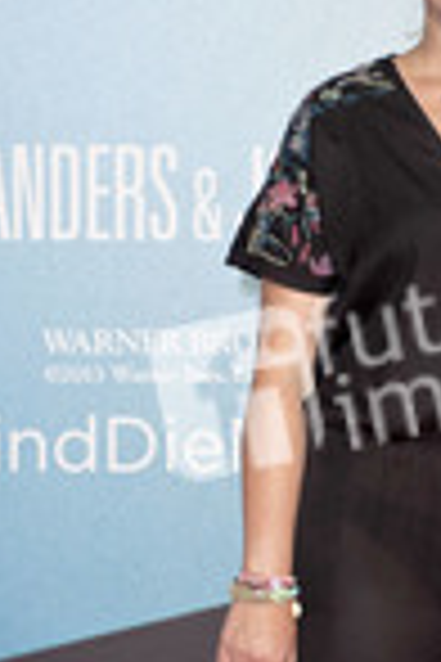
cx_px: 515
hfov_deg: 6.3
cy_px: 599
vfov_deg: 9.4
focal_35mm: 217
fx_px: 3987
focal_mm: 80
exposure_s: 1/250
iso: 1000
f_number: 6.3
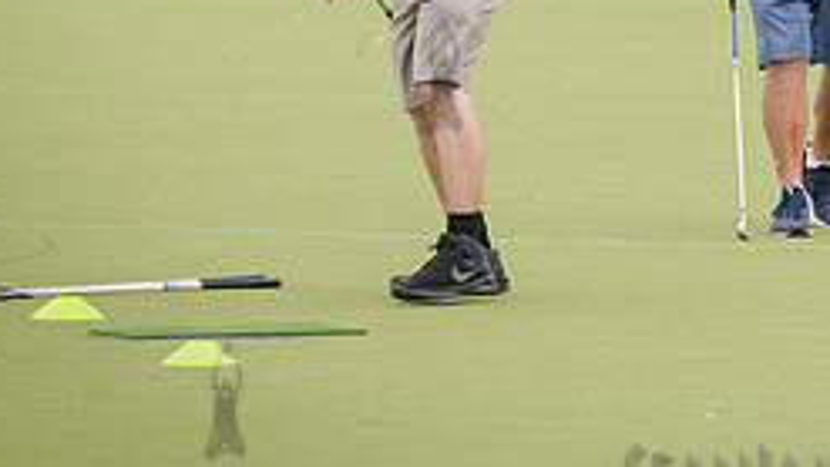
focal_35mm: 475
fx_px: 10455
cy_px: -141
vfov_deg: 2.6
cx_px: 1002
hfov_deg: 4.5
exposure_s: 1/800
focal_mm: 155
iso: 250
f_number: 4
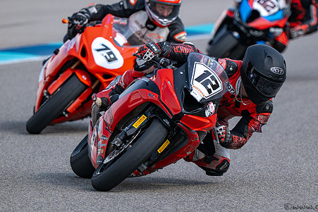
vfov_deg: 2.4
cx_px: 188
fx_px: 5116
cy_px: 85
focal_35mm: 579
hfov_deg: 3.6
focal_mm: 450
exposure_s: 1/1250
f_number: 6
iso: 450
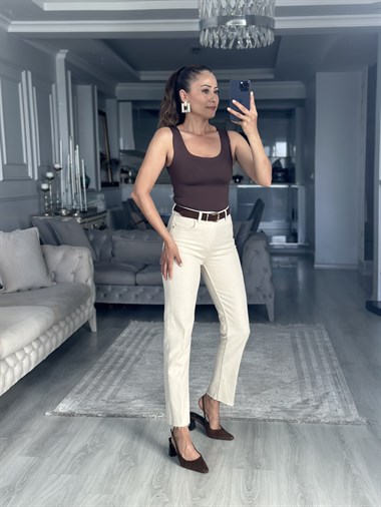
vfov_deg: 39.6
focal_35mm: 48
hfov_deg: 30.3
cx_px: 190
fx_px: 704
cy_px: 254
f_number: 1.78
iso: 100
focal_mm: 6.86
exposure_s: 1/172
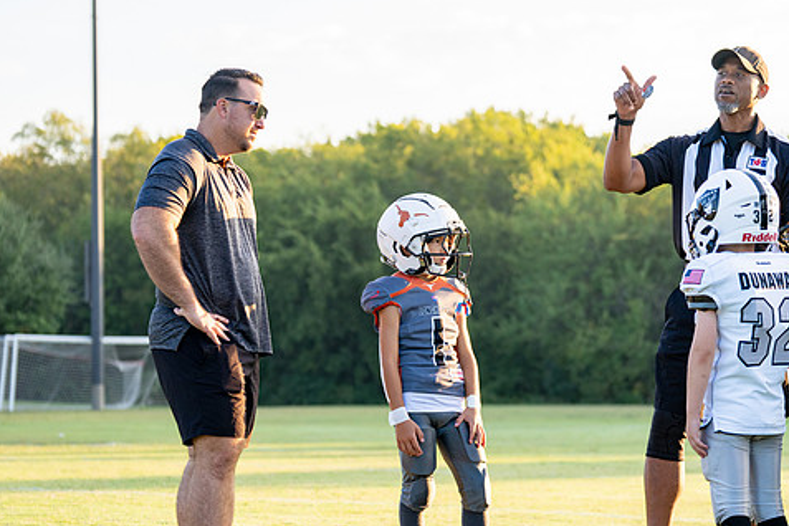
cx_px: 416
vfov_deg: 14.5
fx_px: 2060
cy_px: 290
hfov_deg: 21.7
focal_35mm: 94
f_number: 2.8
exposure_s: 1/1250
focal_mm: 70
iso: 400
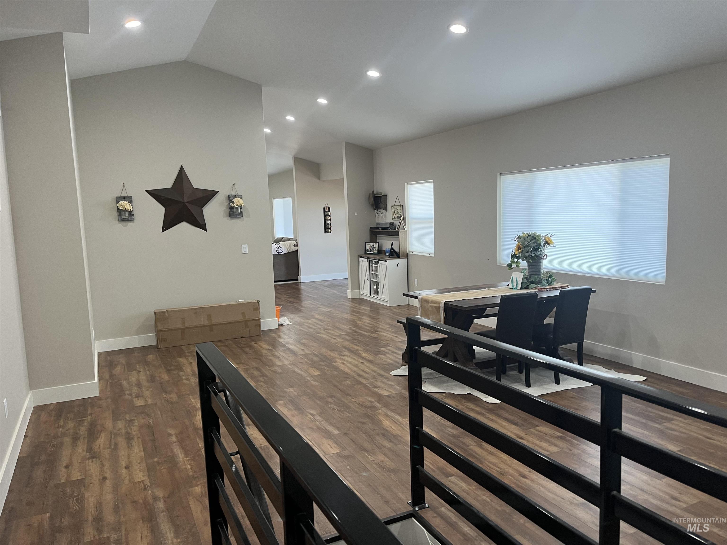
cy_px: 272
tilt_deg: -4.1
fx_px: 546
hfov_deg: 67.3
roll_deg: +2.3
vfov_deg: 53.1
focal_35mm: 26
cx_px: 364
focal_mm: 5.1
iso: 125
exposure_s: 1/60
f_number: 1.6
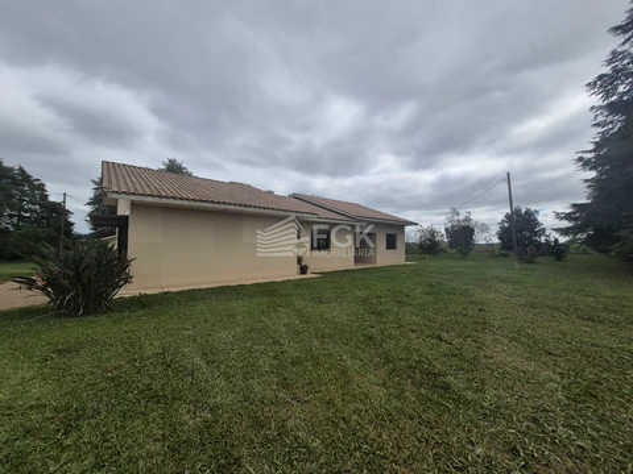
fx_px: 238
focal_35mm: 13
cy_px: 237
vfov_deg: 89.9
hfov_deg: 106.2
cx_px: 316
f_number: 2.2
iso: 50
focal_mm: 1.74
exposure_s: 1/2500
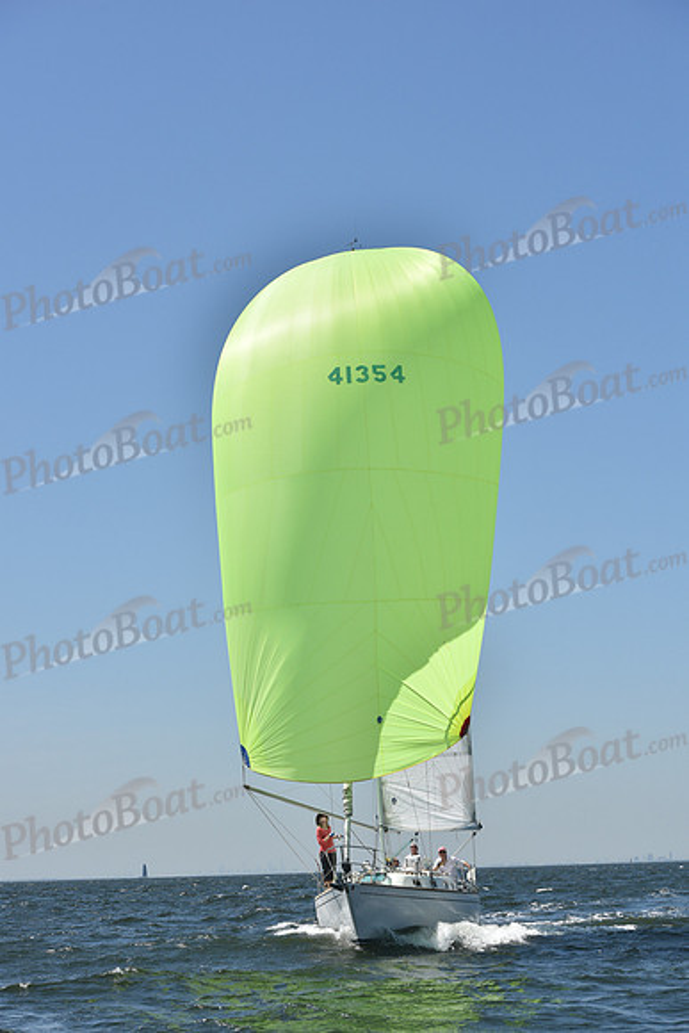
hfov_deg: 19.5
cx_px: 344
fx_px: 2008
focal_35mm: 70
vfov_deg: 28.8
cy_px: 516
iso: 250
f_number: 8
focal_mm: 70
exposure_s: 1/1250
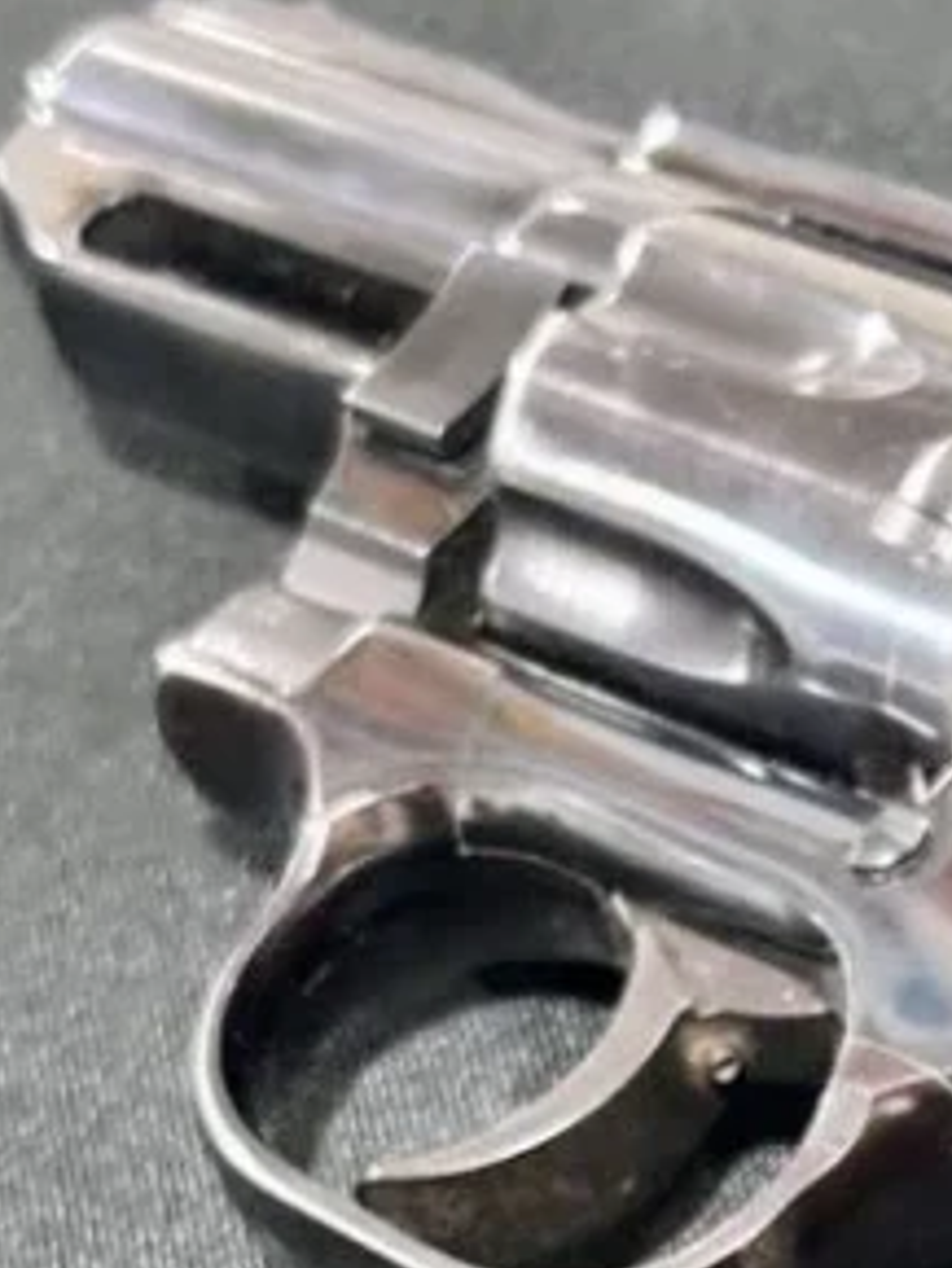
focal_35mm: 144
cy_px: 1540
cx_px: 1097
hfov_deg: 10.2
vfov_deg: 13.3
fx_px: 5276
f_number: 1.6
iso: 400
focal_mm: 5.96
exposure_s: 1/24
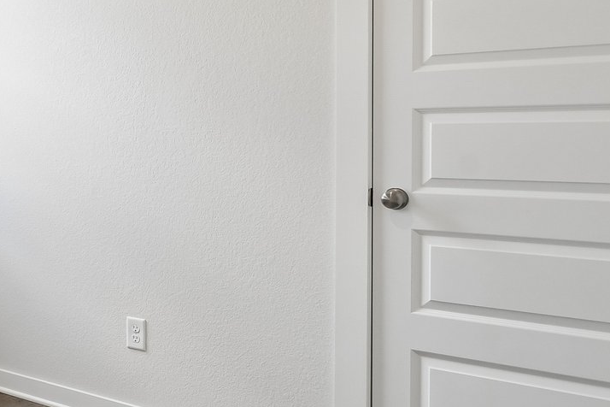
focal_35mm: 43
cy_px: 89
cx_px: -129
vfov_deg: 30.5
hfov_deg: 35.4
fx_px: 729
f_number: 8
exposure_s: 1/80
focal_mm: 10
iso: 400
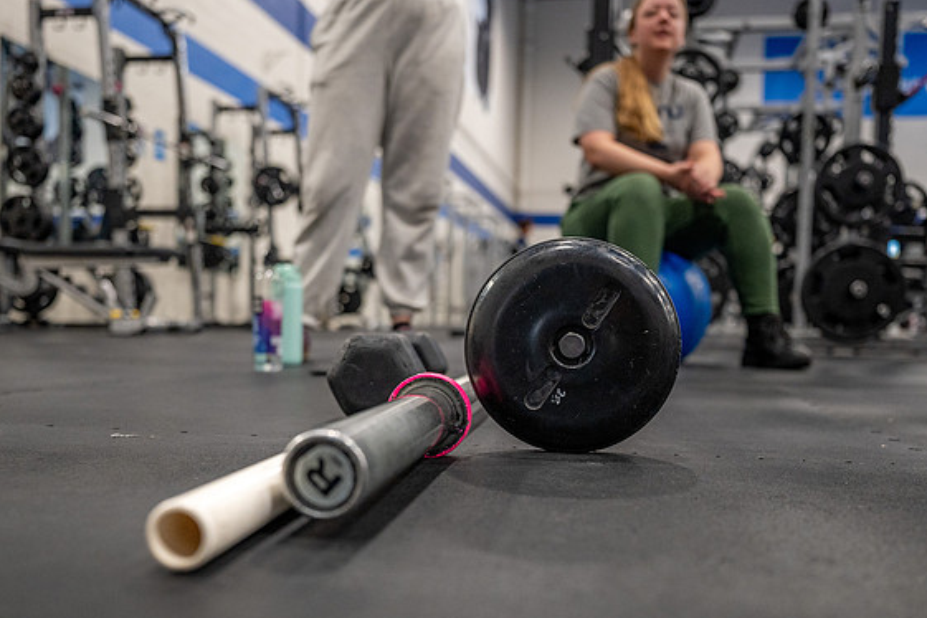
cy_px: 379
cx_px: 453
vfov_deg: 36.7
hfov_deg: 53.1
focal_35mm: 36
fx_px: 927
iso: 1250
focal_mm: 29
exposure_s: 1/125
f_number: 2.8
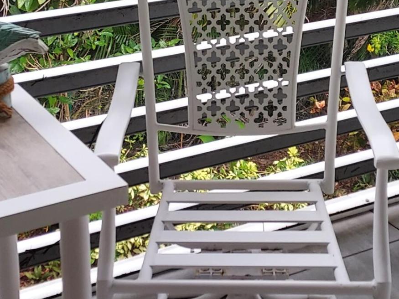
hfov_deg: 24.7
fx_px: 910
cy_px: 21
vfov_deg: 18.3
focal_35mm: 79
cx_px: 233
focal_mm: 4.6
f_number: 1.8
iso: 50
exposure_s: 1/120
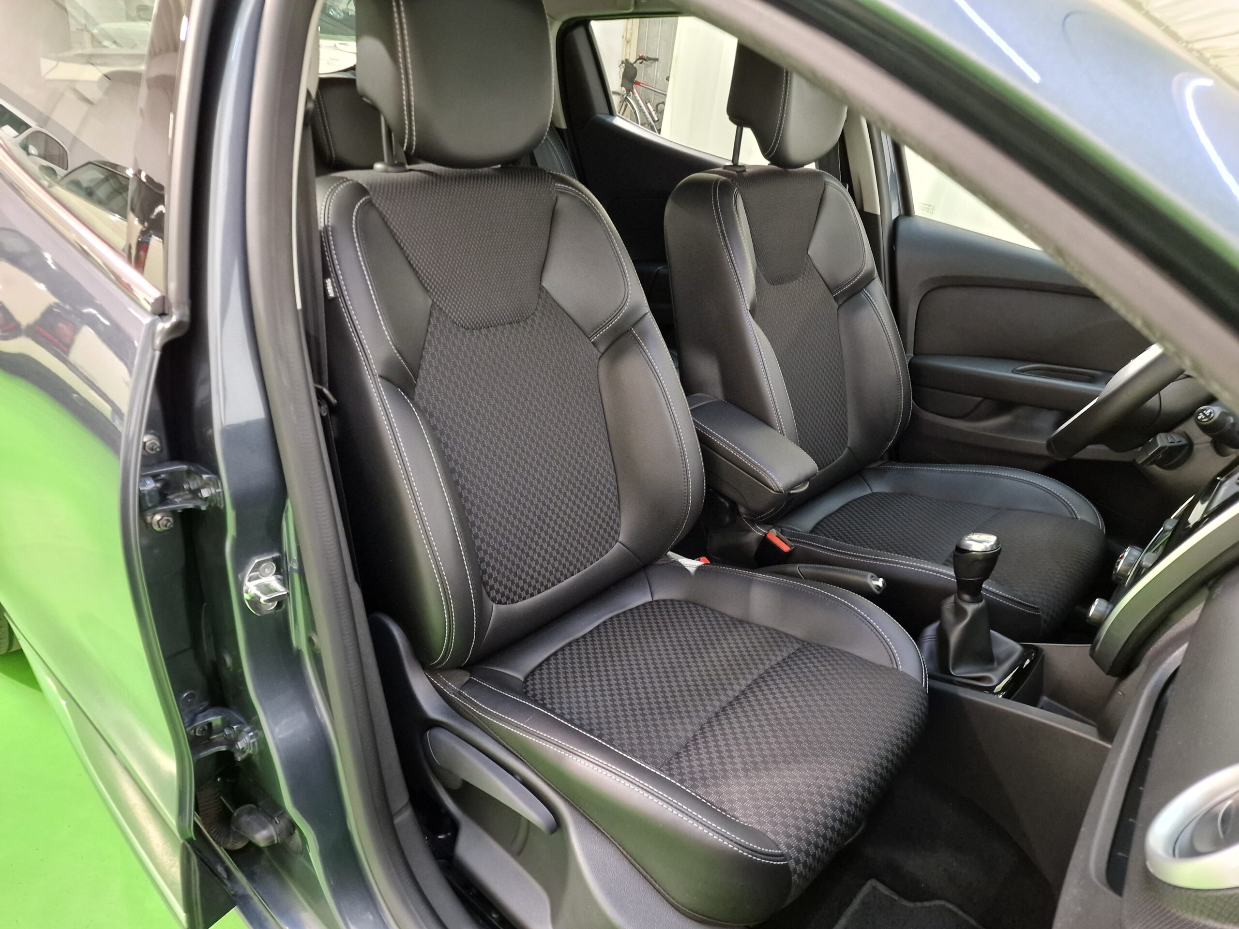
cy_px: 464
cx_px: 620
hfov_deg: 73.9
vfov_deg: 58.9
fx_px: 823
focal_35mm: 23
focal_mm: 6.4
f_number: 1.8
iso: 500
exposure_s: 1/25
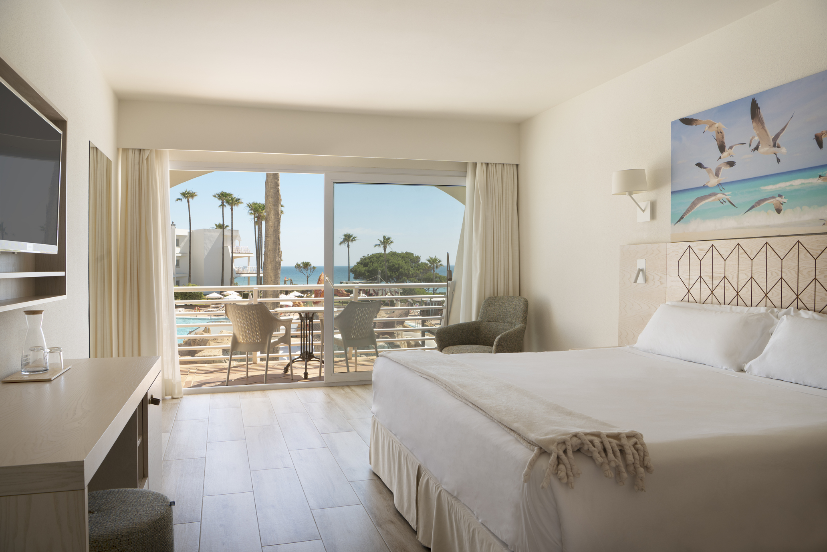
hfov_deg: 65.5
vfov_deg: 46.4
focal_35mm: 28
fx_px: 643
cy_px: 276
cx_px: 414
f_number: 10
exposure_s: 1/25
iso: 64
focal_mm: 28
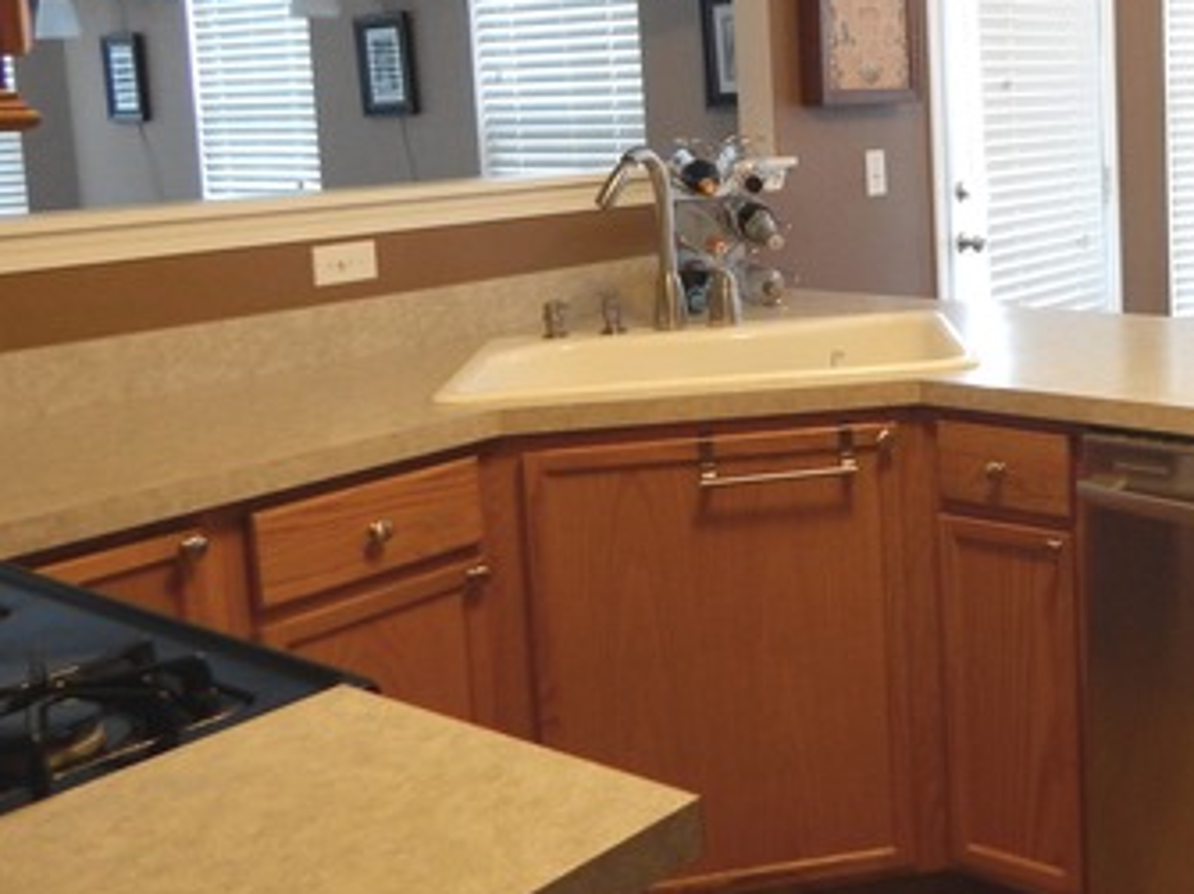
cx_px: 1133
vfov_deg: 33.7
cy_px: 232
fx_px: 1448
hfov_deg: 40.4
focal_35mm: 42
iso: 400
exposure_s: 1/30
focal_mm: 4
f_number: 3
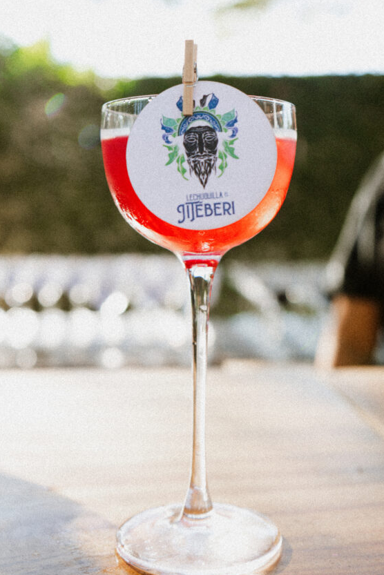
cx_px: 201
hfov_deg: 31.2
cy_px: 224
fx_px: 687
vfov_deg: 45.1
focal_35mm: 43
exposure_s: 1/100
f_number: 4.5
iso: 250
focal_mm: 35
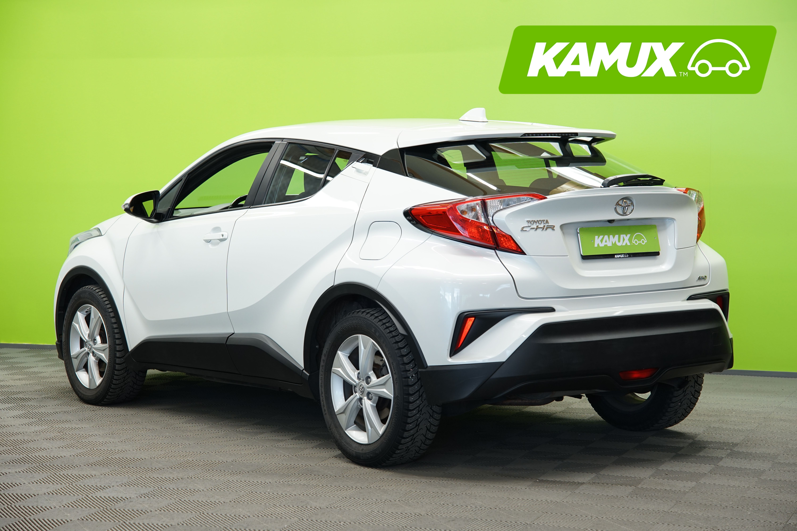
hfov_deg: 27.3
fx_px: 1638
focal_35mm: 74
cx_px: 398
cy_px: 266
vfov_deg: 18.4
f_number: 5.6
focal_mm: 74
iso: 500
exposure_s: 1/15
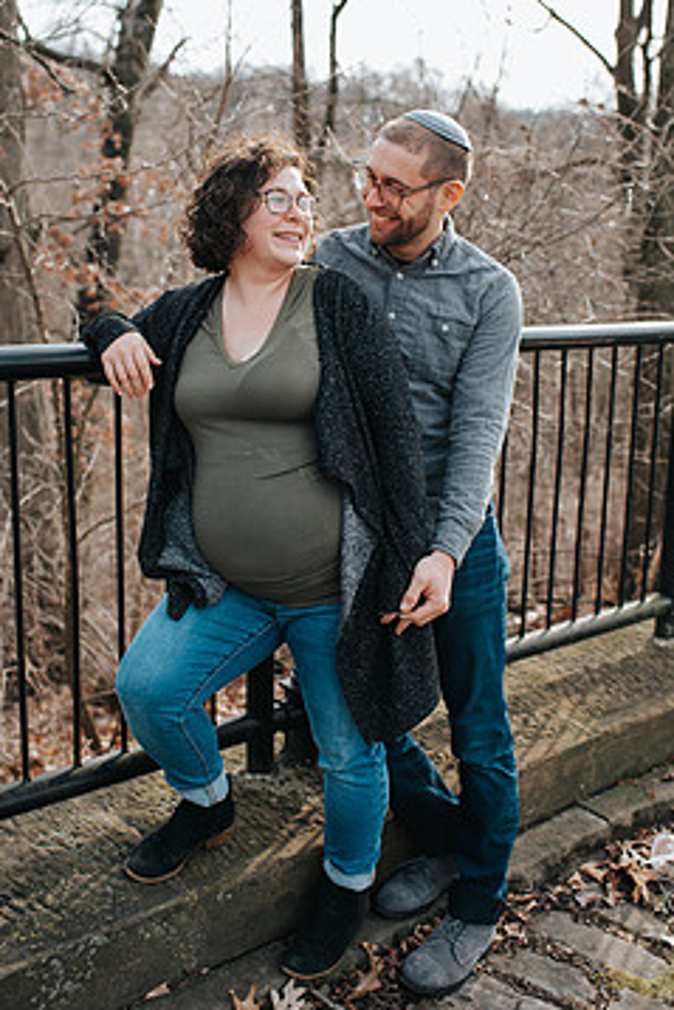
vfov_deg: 44.2
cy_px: 398
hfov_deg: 30.5
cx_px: 316
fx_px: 1234
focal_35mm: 44
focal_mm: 35
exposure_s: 1/400
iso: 140
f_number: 3.2
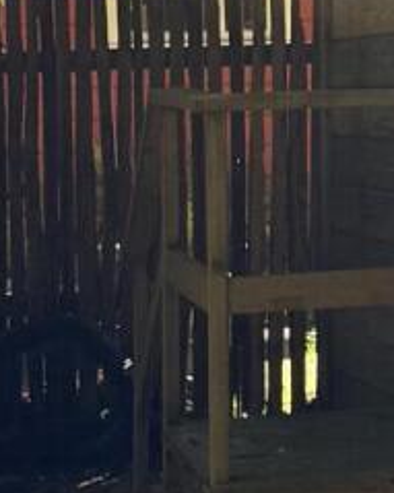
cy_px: -43
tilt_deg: +1.2
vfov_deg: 9.8
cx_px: 786
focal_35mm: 196
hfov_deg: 7.6
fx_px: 2859
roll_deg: -0.4
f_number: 1.78
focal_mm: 6.76
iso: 100
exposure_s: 1/421
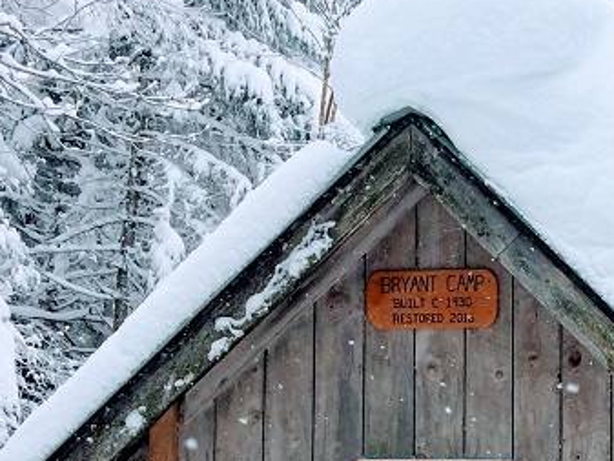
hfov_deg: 21.8
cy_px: 510
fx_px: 1526
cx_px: 643
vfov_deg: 16.6
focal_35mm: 86
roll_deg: +2.1
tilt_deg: +2.9
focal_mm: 4.15
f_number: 2.2
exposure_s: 1/586
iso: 32
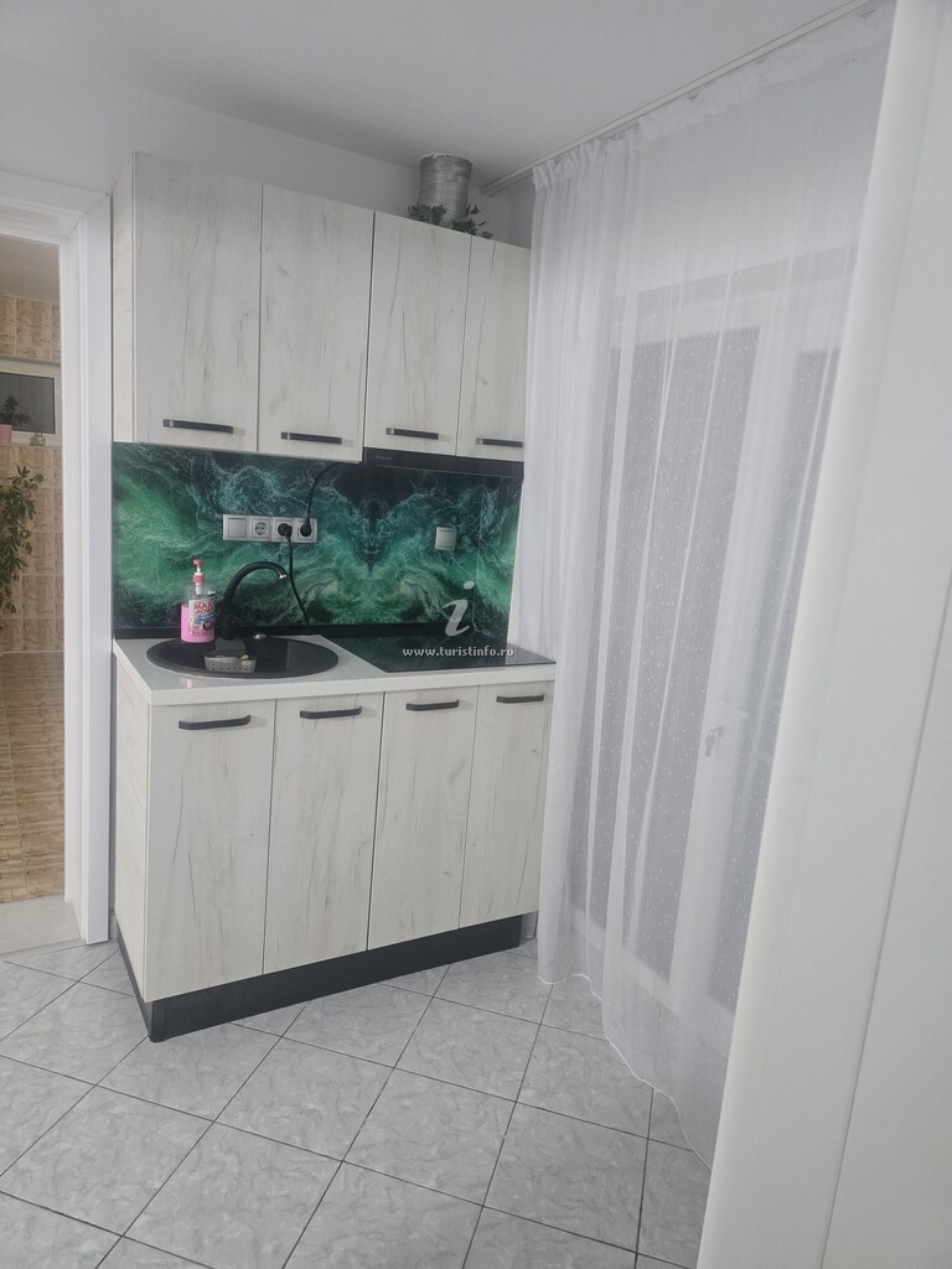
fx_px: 843
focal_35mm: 23
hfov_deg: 58.9
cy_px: 634
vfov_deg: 73.9
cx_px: 476
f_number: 1.7
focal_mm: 6.3
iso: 1000
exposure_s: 1/100
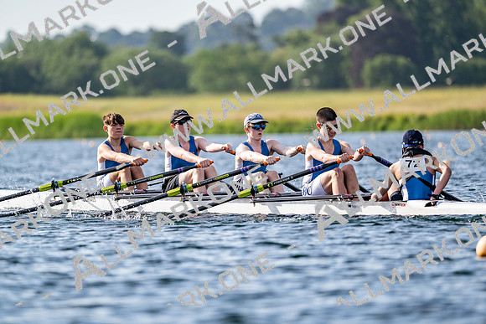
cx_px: 243
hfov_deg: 5.2
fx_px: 5401
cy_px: 162
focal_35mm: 400
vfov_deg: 3.4
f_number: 4.5
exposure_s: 1/2500
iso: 400
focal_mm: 400
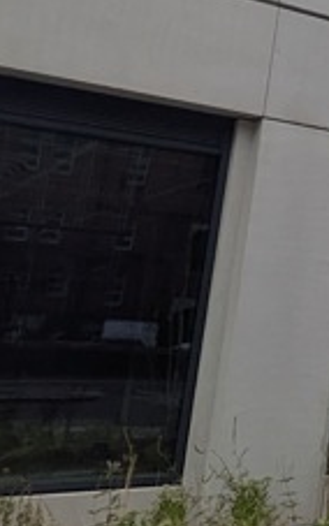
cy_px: 139
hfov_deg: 14.5
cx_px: 734
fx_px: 961
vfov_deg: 30.2
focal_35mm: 67
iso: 51
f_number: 2.2
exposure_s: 1/1689
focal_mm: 1.85
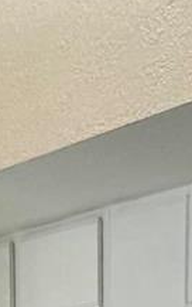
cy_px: 538
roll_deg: -1.1
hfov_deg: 15.5
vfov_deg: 19.5
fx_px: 685
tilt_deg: -5.4
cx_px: 220
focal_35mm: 82
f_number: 2.2
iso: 320
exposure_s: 1/120
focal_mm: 2.22
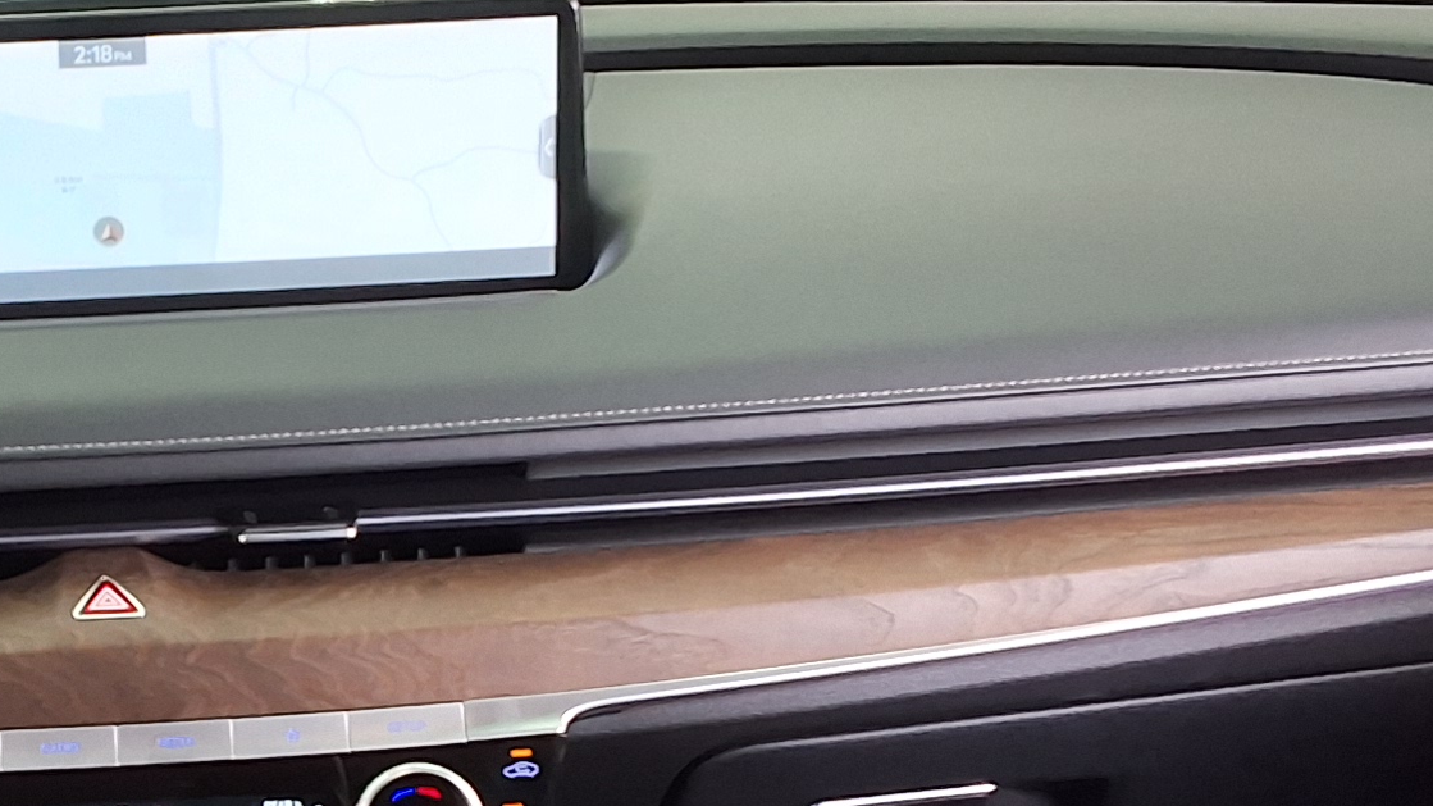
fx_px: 3381
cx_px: 64
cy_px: 724
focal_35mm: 89
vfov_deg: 13.5
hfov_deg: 23.1
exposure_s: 1/40
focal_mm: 2.91
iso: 64
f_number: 1.9
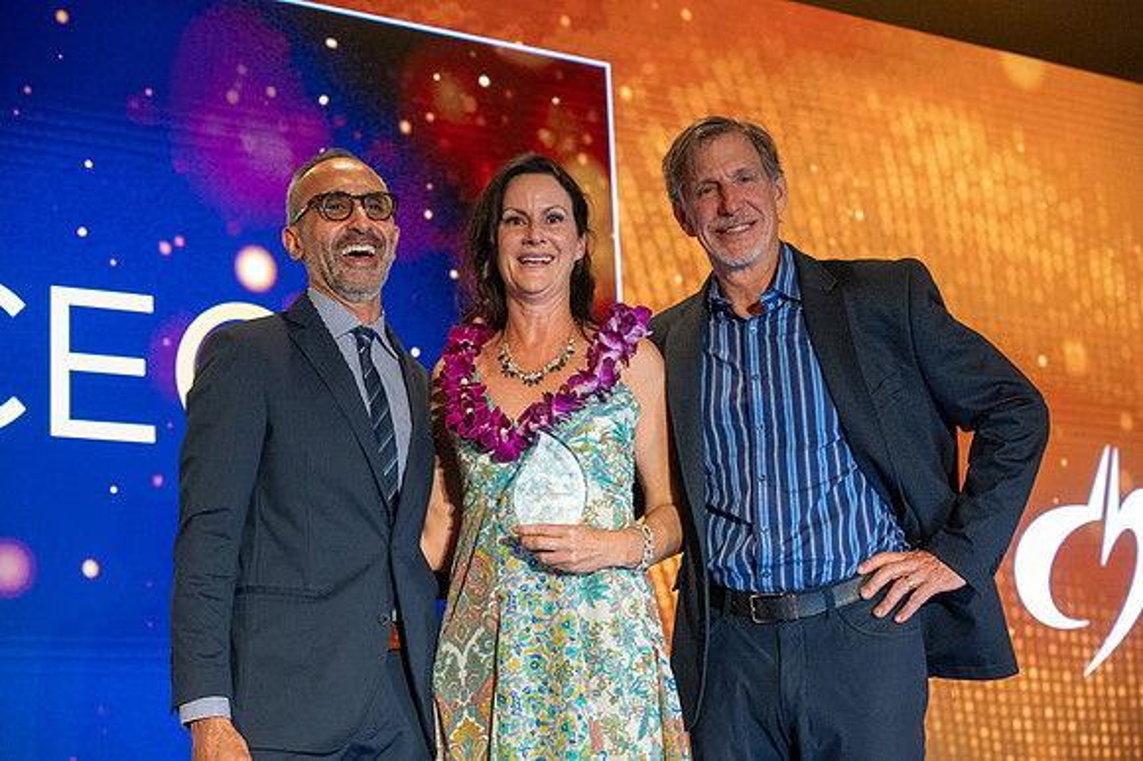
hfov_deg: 28.9
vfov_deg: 19.4
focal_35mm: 70
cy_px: 380
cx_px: 572
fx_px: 2221
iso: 6400
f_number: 4
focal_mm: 70
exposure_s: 1/200
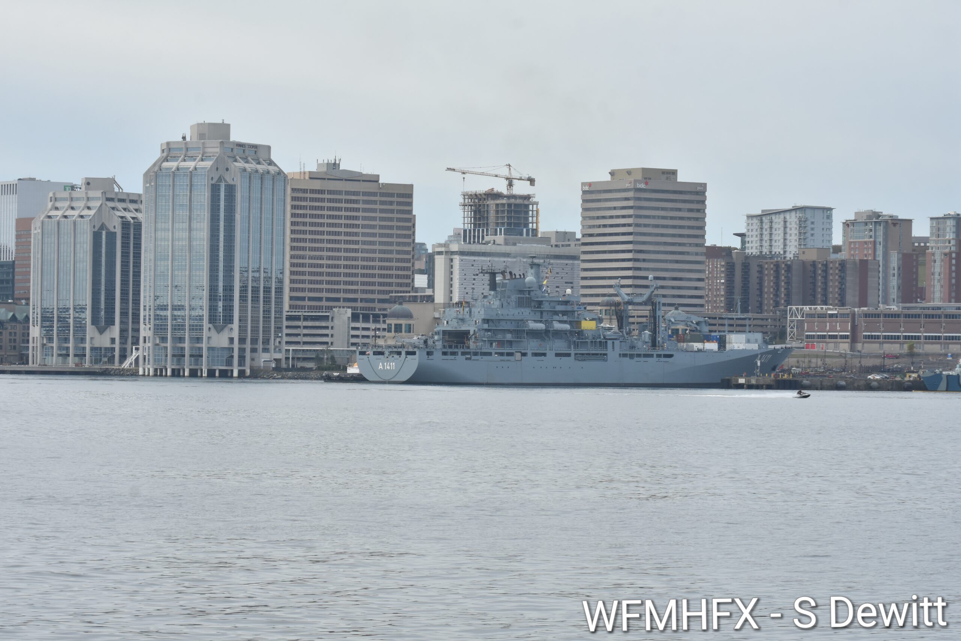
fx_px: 3604
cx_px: 480
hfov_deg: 15.2
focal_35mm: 135
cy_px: 320
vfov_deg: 10.2
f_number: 8
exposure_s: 1/833
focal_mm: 90
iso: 500
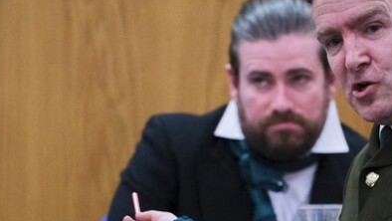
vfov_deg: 2.4
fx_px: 5220
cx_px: 201
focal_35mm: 502
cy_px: 218
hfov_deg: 4.3
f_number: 2.8
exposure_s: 1/250
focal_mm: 140
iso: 2000
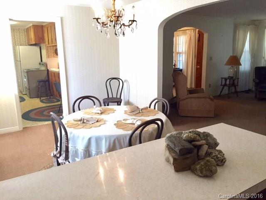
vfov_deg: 48.2
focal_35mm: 29
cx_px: 133
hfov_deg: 61.7
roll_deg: +0.1
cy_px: 100
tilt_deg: -12.9
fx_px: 223
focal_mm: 4.15
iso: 200
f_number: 2.2
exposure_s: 1/30
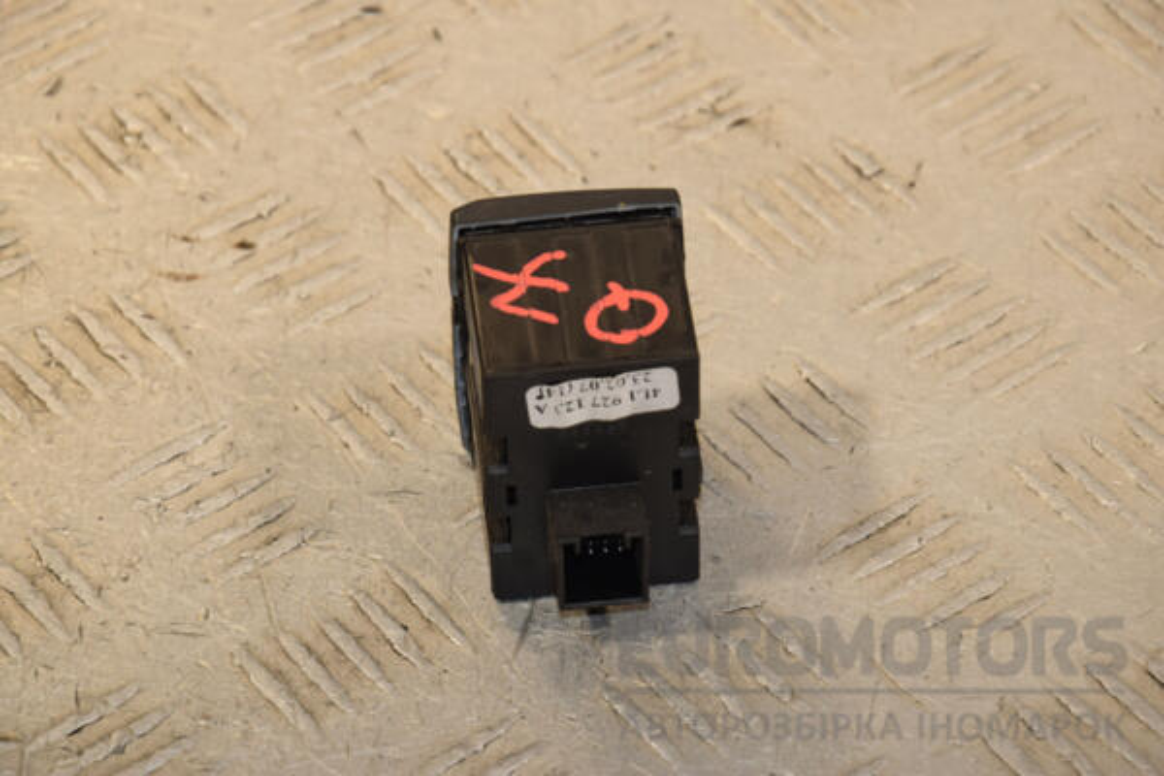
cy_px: 388
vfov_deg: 8.7
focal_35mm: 158
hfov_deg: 13.0
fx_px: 5092
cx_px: 582
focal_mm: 105
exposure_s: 1/200
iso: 800
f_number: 8
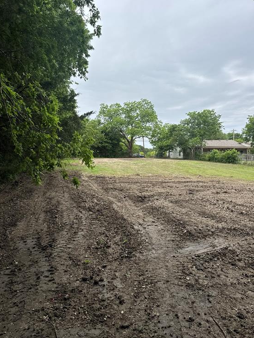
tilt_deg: -2.5
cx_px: 130
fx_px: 245
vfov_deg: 69.4
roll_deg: +1.1
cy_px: 166
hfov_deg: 54.9
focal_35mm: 25
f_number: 1.78
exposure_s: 1/4950
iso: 80
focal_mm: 6.76
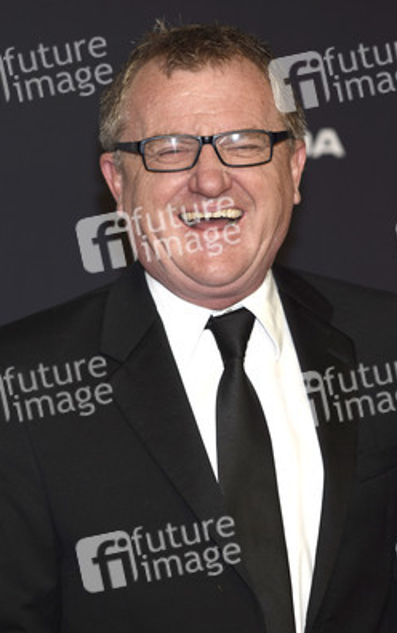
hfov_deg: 5.9
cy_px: 315
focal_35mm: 224
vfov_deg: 9.4
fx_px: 3864
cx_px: 205
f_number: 3.2
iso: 400
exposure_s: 1/800
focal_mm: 145
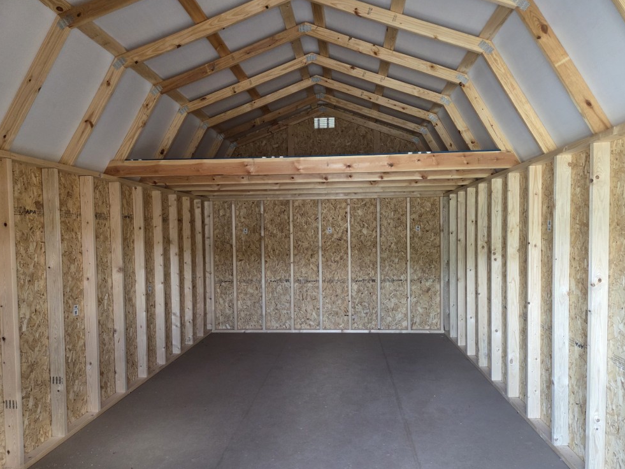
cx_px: 322
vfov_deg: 56.8
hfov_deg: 71.6
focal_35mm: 24
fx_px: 433
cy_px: 241
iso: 320
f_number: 1.8
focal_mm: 5.4
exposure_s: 1/120
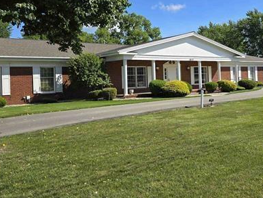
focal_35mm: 38
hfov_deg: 48.1
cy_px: 80
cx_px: 175
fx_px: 289
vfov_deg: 37.6
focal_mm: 6.3
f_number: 1.7
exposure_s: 1/836
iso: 12
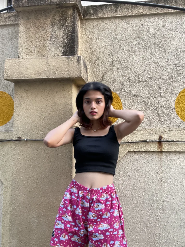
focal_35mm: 30
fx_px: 214
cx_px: 92
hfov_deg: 46.8
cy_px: 124
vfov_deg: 60.0
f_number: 2.2
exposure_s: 1/115
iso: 100
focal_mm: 2.71
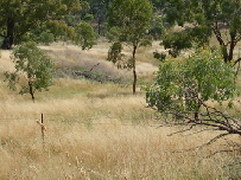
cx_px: 128
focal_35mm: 90
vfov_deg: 16.2
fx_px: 626
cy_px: 25
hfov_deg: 21.8
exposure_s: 1/836
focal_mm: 6.3
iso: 79
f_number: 2.9
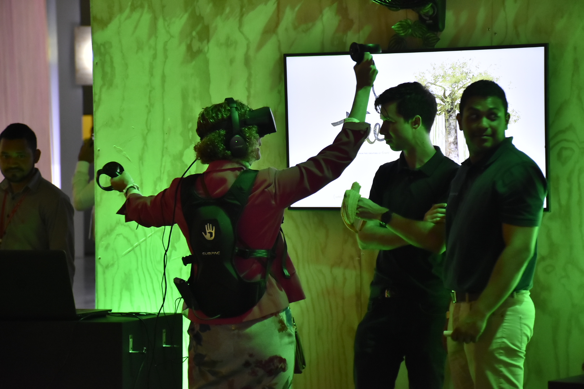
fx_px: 2433
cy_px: 194
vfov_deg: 9.1
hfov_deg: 13.7
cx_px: 292
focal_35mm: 150
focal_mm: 100
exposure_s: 1/60
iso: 1600
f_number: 5.6
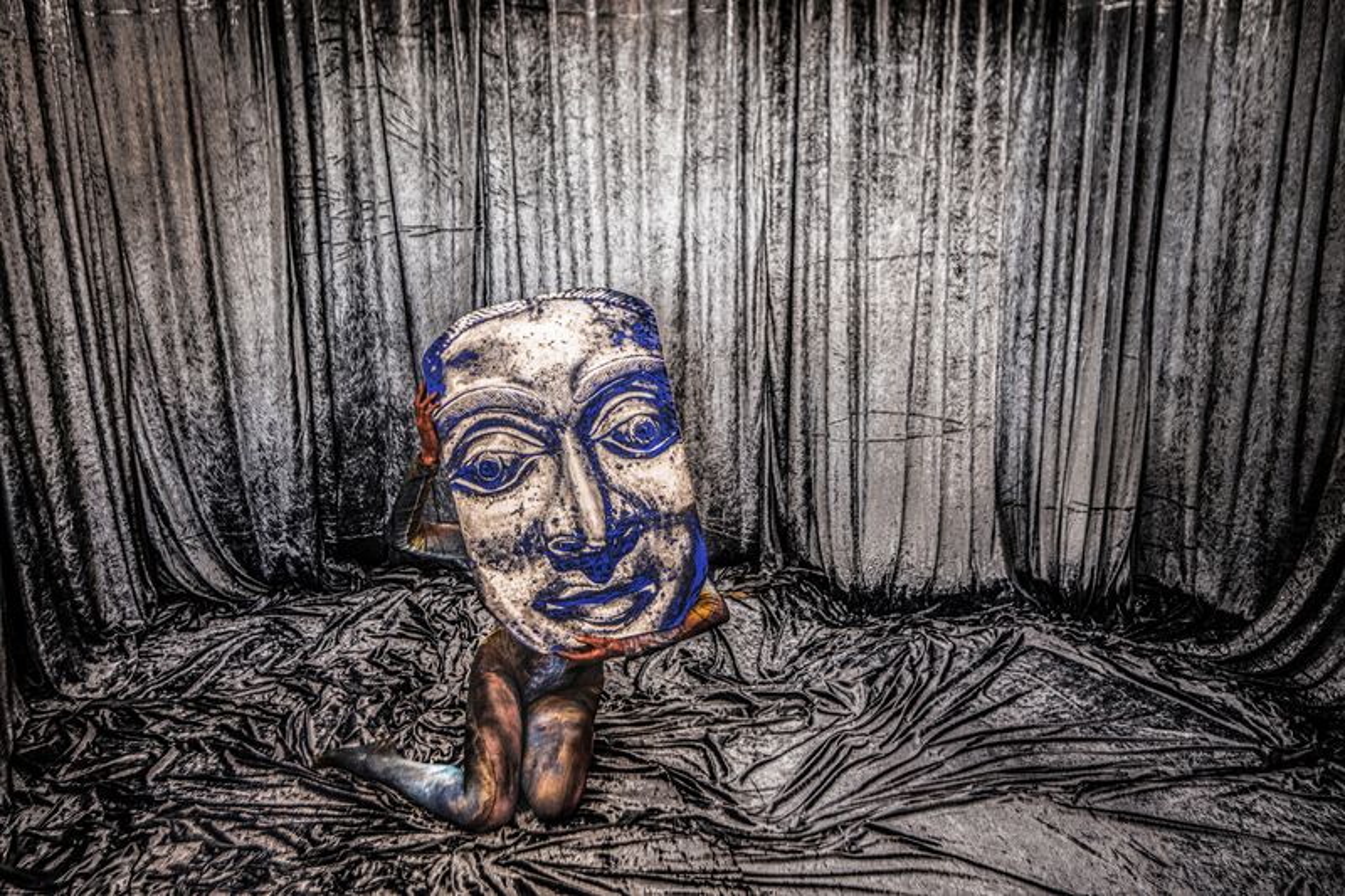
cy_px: 448
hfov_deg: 54.4
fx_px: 1307
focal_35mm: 35
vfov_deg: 37.8
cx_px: 672
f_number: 4
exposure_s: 1/60
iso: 1000
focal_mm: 35
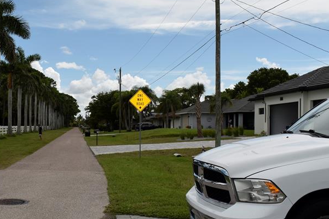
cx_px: 81
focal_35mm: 46
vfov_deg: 29.1
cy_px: 135
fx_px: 420
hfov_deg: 41.5
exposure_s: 1/200
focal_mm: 18
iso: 100
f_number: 11
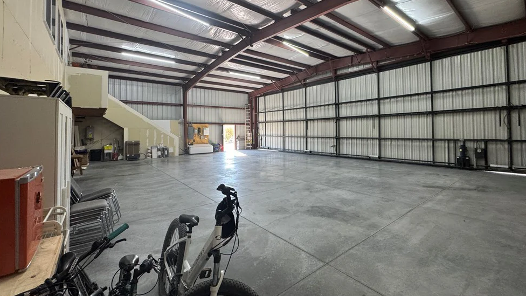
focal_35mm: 16
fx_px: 223
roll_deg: +0.8
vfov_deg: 66.7
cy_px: 127
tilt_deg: +0.2
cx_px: 273
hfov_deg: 99.3
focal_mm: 2.22
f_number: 2.2
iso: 200
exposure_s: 1/120
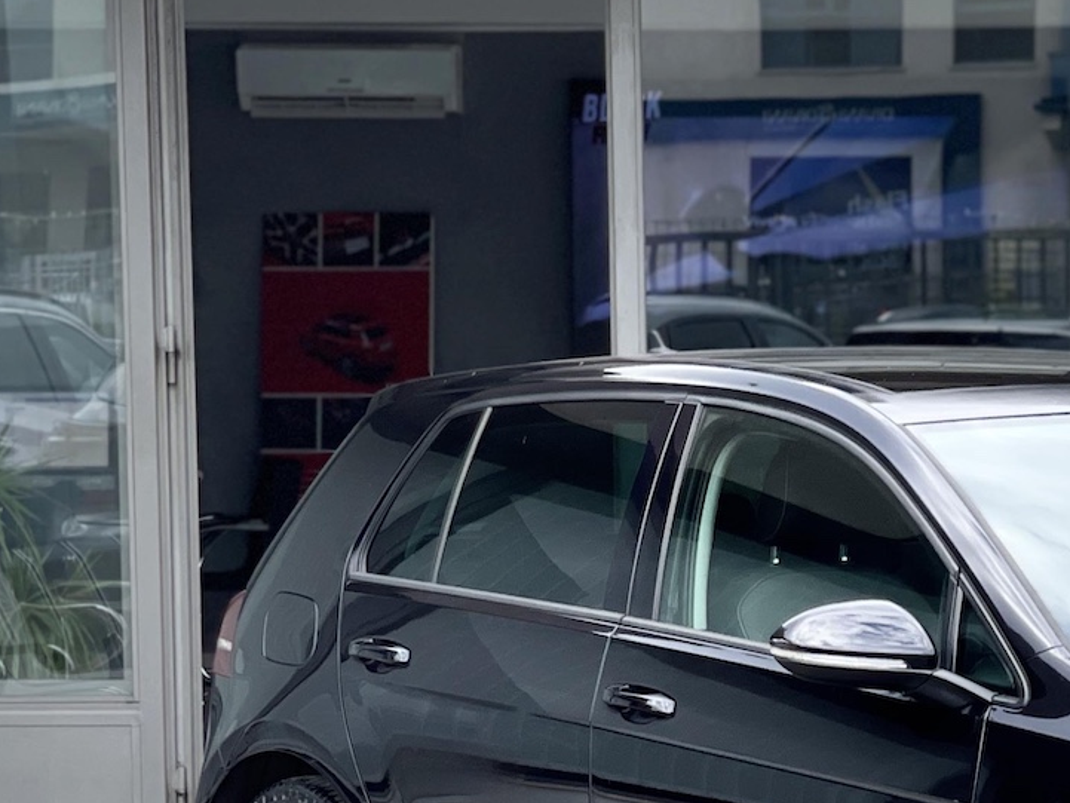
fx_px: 5132
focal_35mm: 166
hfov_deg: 11.7
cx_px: 1235
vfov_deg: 8.9
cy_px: 814
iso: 32
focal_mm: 7.5
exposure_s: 1/494
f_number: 2.2
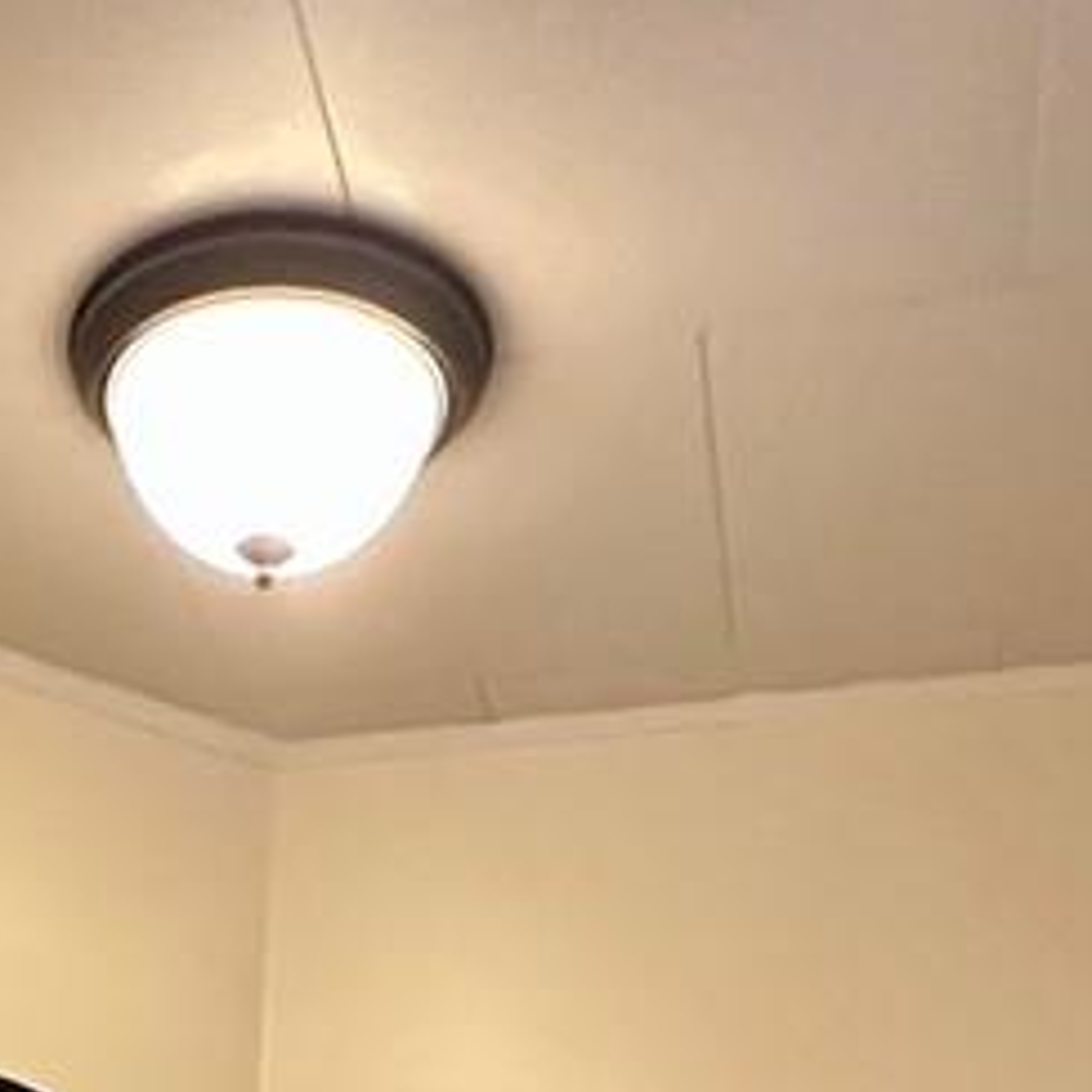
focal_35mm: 81
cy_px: 2529
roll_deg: -2.3
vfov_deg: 14.8
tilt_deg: -7.7
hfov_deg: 20.8
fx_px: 2891
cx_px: 36
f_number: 2.2
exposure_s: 1/60
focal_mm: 2.22
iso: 250
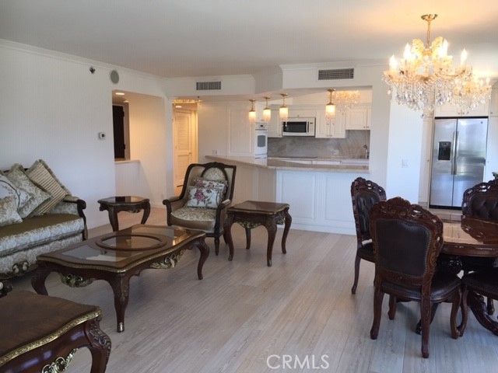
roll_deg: -1.2
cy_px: 186
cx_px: 249
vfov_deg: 48.2
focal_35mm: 29
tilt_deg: -5.6
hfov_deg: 61.7
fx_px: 417
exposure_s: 1/40
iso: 32
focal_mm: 4.15
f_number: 2.2
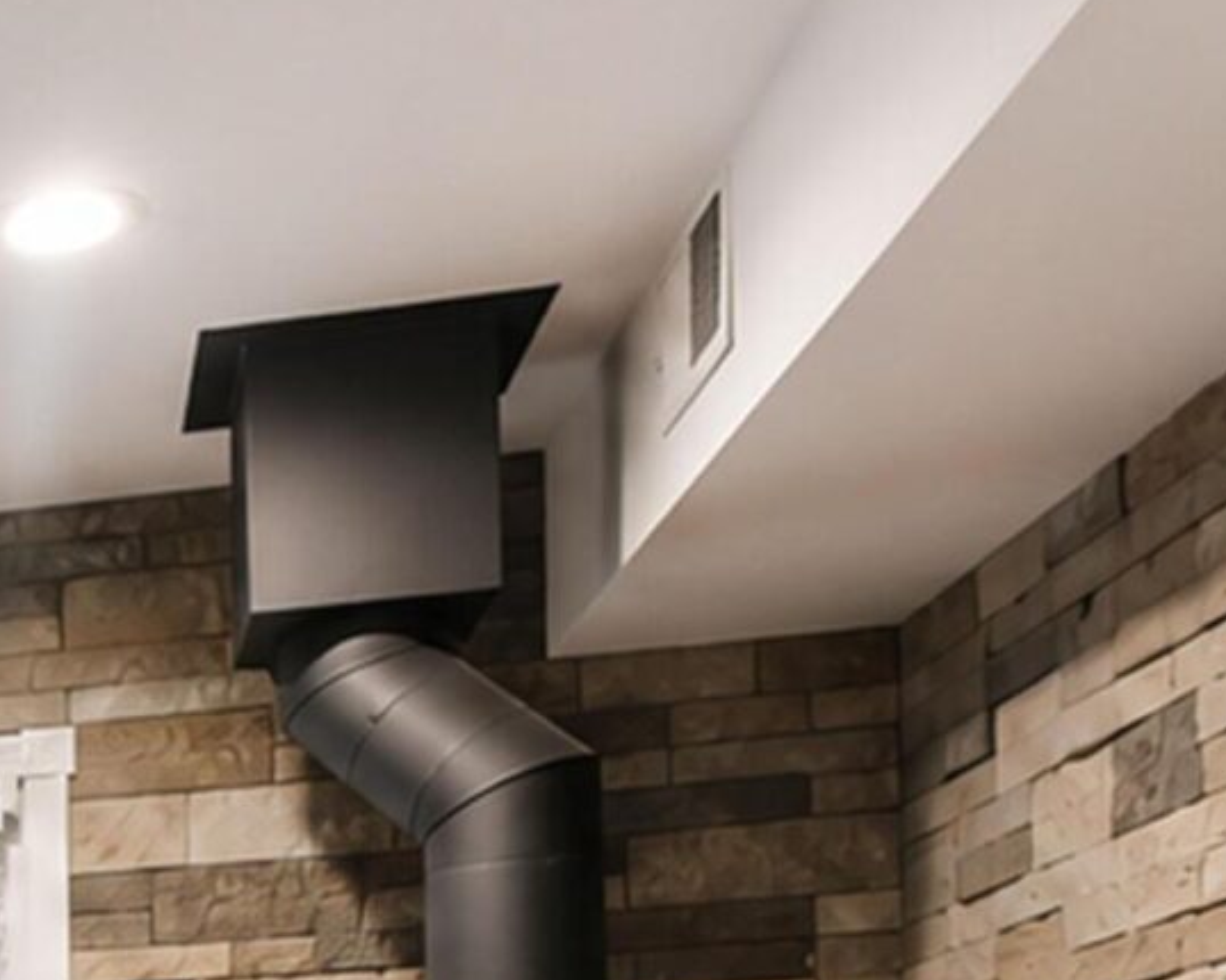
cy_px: 1385
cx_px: -857
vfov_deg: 20.2
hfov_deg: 21.2
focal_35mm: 67
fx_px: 2430
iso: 2500
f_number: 5.6
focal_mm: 10
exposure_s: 1/40
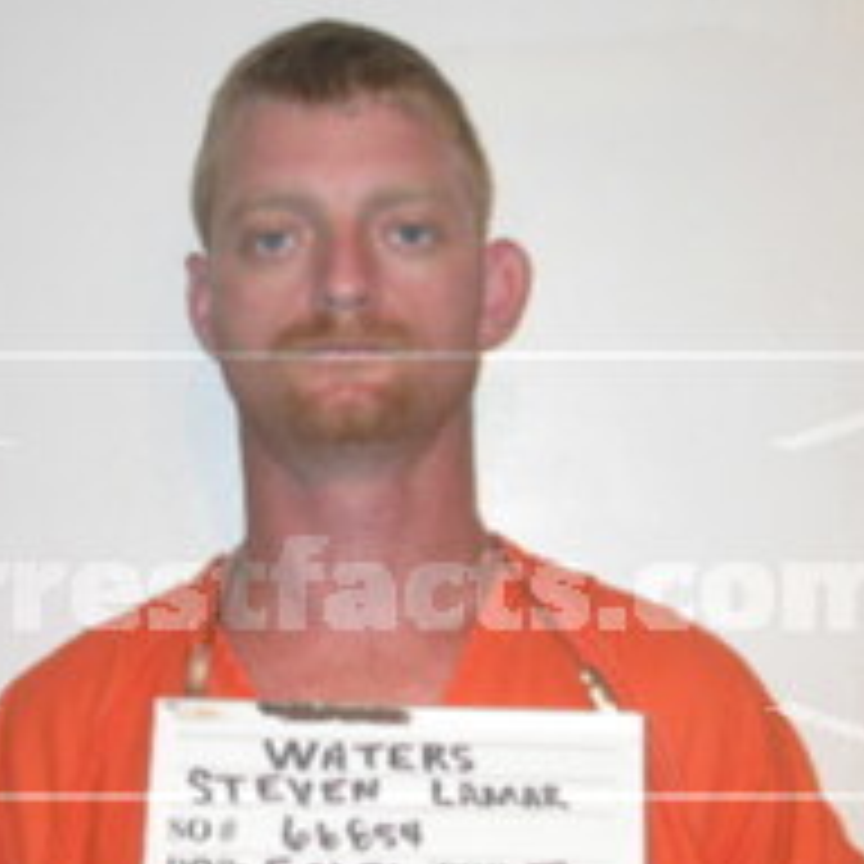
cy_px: 578
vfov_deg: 18.8
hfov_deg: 18.9
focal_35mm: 92
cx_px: 385
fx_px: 2598
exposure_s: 1/60.3
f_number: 3
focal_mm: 12
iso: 100
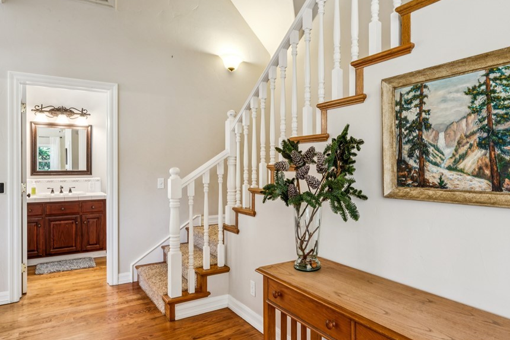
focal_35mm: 25
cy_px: 168
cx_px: 279
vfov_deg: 52.0
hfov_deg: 72.1
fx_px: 349
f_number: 22
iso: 100
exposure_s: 8
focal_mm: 19.5
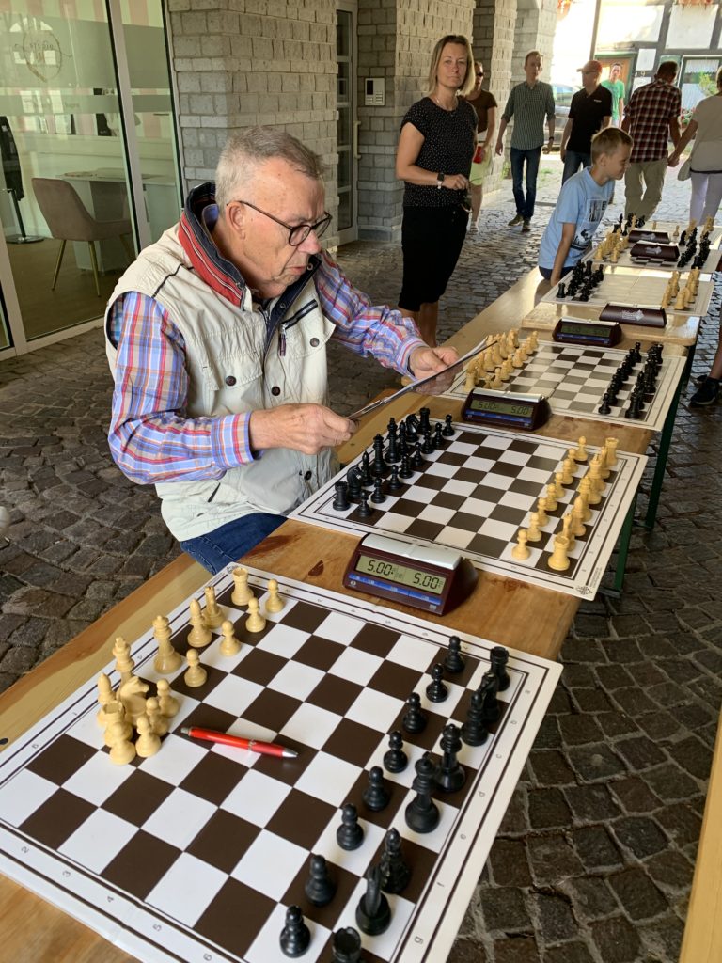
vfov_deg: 67.3
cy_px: 482
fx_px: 723
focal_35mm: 26
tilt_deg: -25.0
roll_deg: -0.4
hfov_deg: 53.1
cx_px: 361
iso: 100
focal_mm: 4.25
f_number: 1.8
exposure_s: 1/89
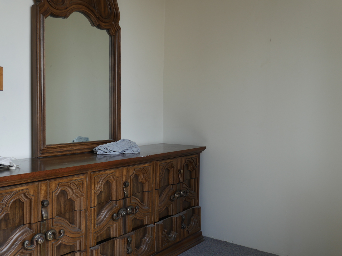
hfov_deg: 49.0
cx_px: 171
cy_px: 128
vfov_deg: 37.8
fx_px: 376
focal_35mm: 38
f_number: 4.1
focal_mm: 19
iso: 200
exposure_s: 1/80
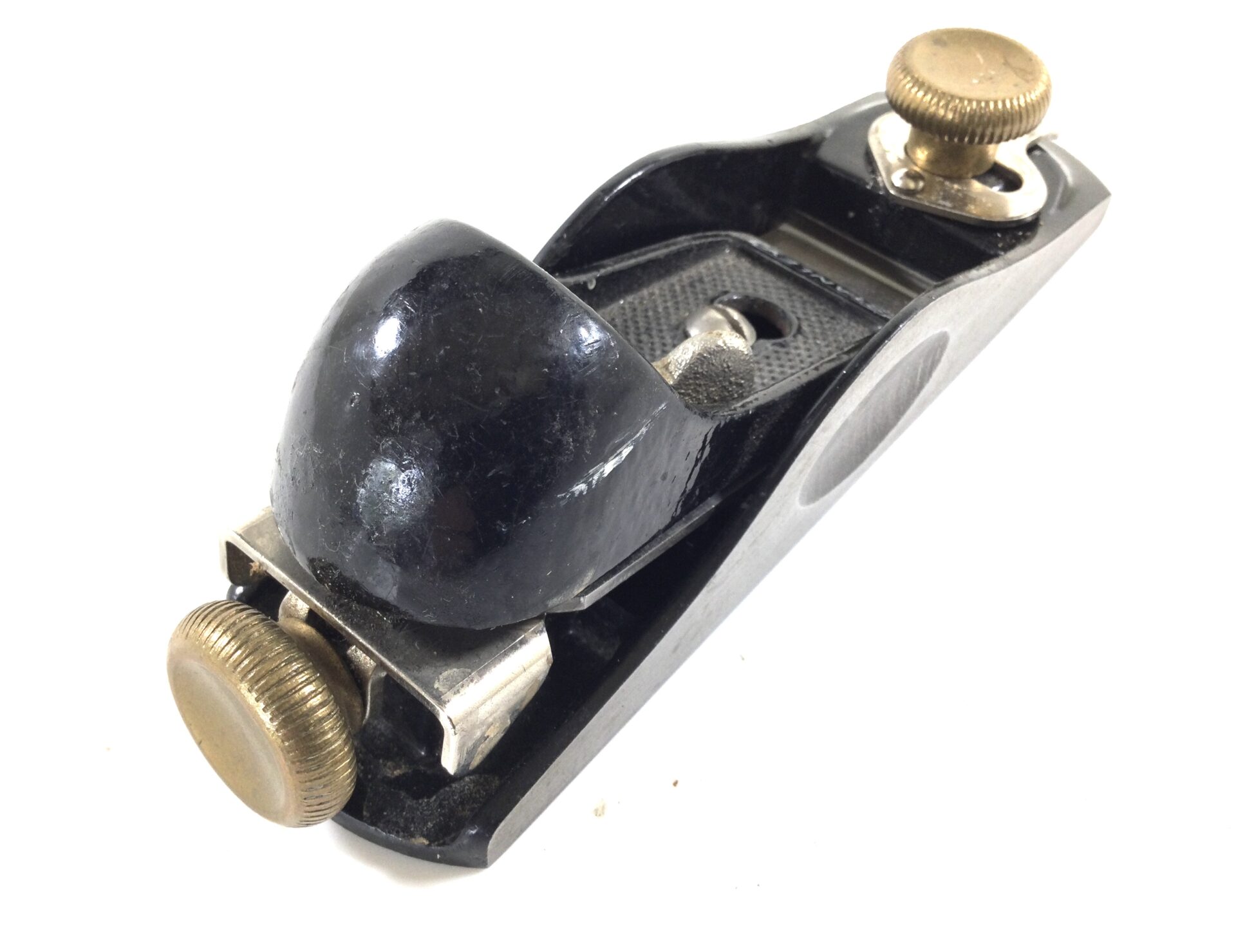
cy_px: 464
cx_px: 618
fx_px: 1107
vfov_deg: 45.4
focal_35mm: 31
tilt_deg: -51.0
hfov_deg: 58.4
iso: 25
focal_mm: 3.3
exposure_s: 1/50
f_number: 2.4
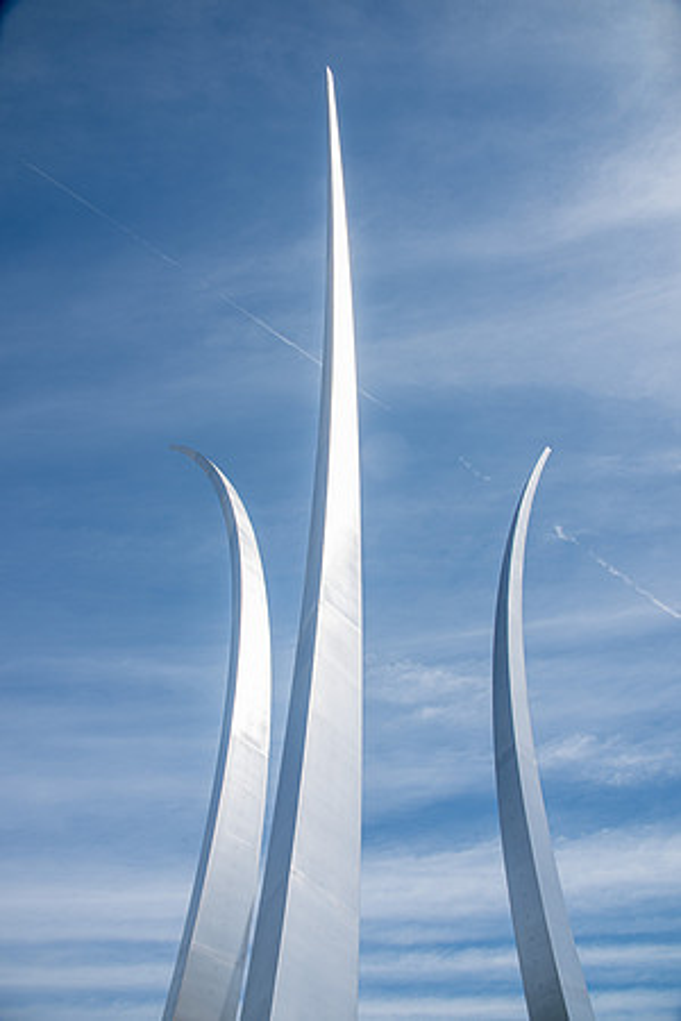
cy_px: 510
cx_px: 340
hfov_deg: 53.1
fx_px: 681
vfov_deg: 73.7
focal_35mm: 24
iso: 100
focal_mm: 24
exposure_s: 1/160
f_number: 10
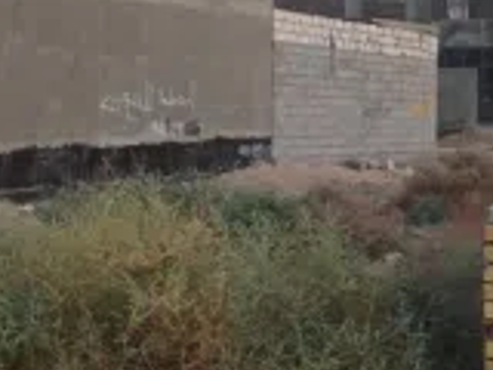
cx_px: 222
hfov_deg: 19.6
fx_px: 1424
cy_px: 154
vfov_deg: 14.8
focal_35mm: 100
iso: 125
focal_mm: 4.65
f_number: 1.8
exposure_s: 1/50
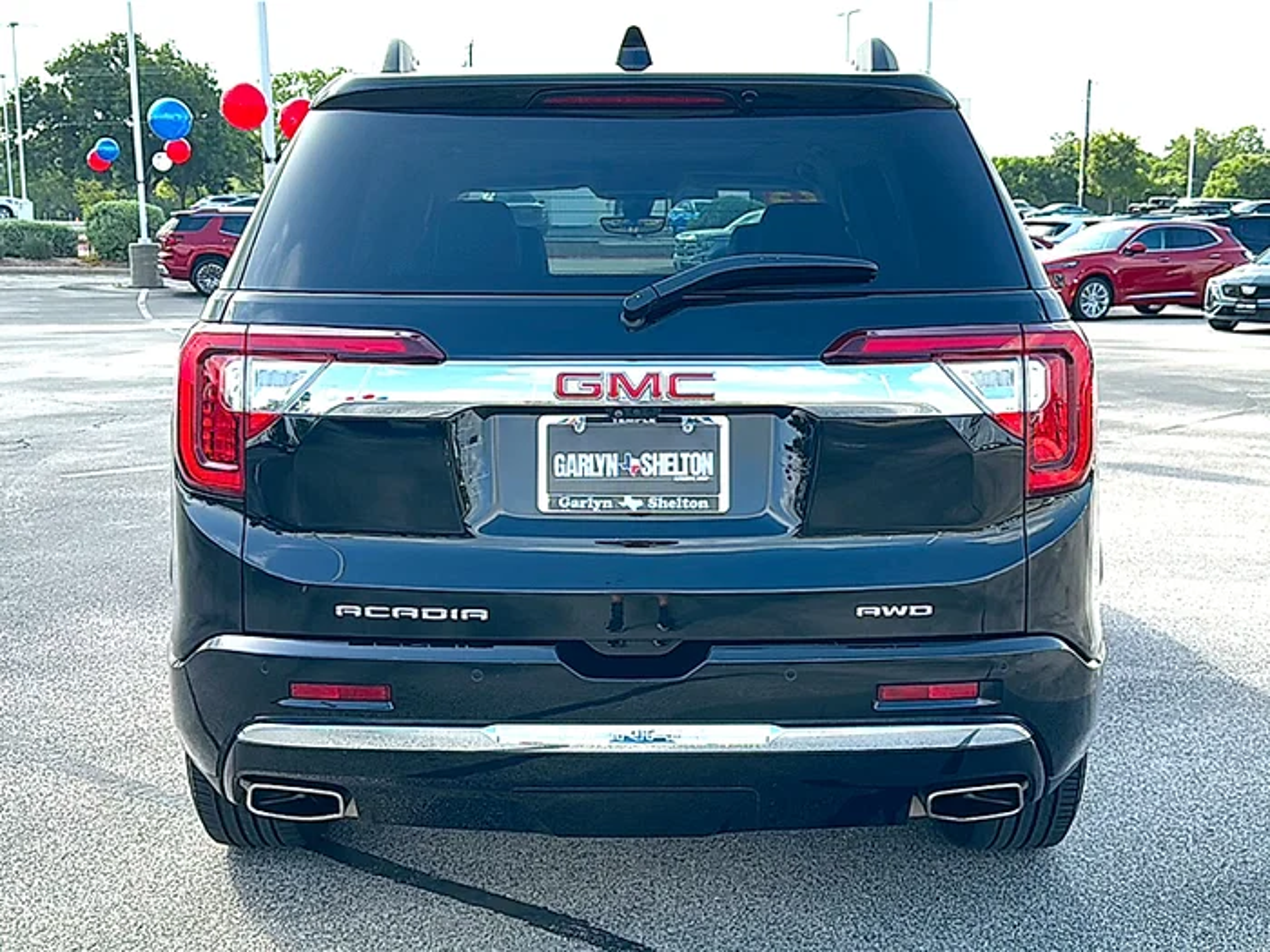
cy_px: 476
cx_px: 635
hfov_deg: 50.1
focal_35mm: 37
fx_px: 1357
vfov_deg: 38.7
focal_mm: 6.86
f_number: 1.78
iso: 80
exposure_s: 1/1416
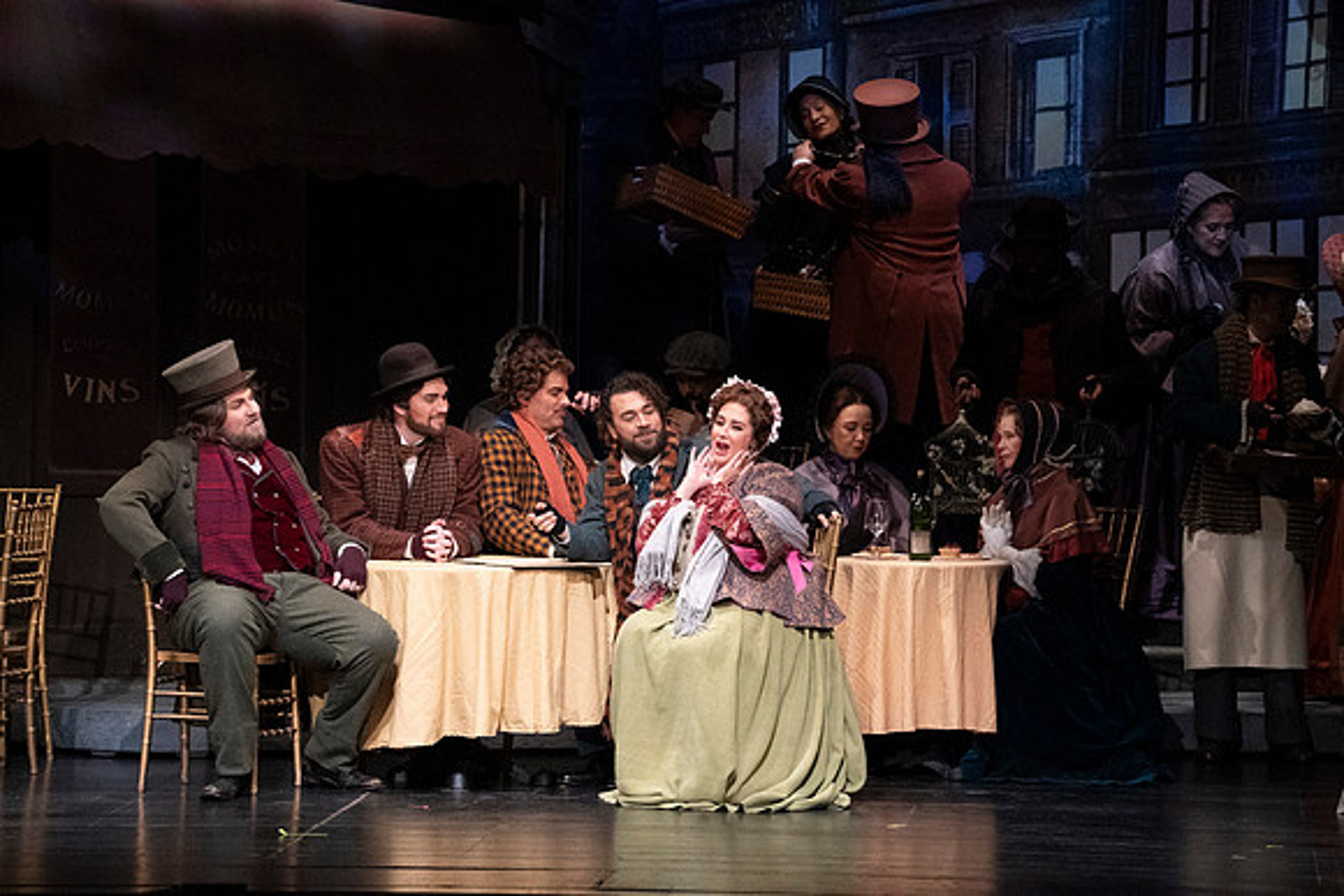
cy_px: 448
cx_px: 672
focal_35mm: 200
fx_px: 7468
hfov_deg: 10.3
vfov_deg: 6.9
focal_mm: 200
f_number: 11
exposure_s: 1/400
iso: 16000
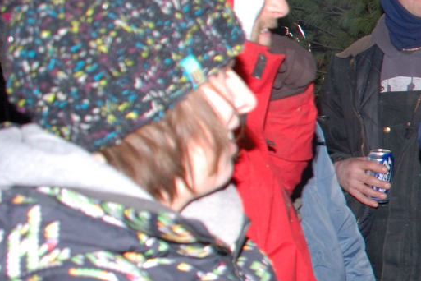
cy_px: 175
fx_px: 1263
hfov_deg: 15.9
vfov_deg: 12.7
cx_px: 777
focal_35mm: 108
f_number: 3.5
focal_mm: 18
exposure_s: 1/60
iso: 200
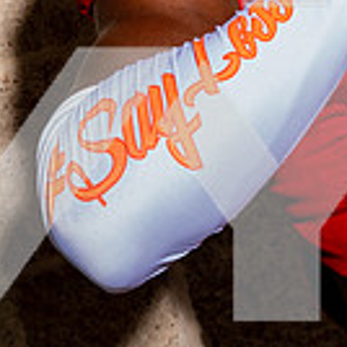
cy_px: -128
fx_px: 1622
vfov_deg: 11.8
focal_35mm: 143
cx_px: 394
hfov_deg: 12.0
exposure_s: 1/250
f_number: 7.1
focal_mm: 39
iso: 100
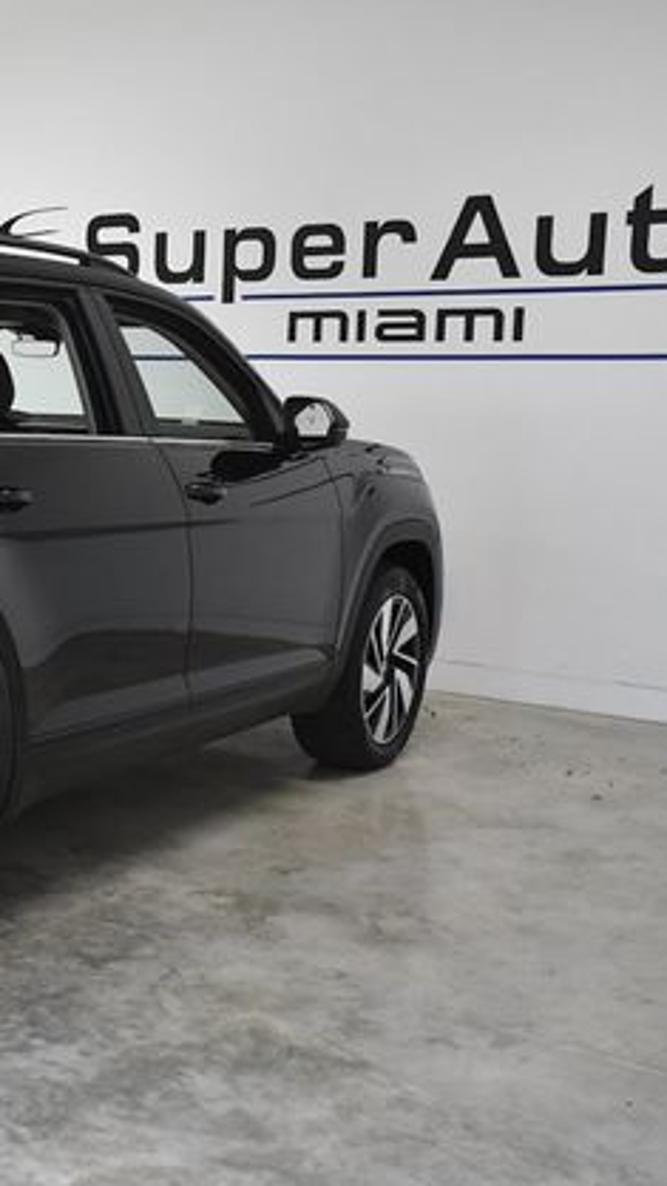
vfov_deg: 39.2
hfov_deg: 20.6
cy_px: 592
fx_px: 1667
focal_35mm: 53
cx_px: -204
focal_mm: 22
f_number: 4.5
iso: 2500
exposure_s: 1/1600
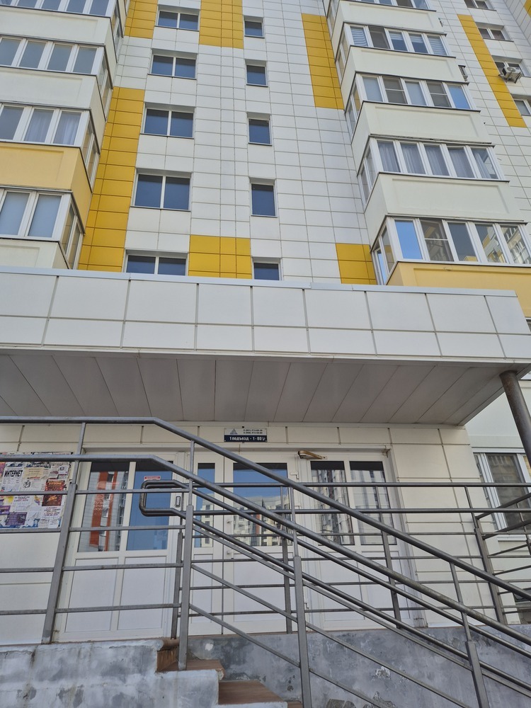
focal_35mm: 23
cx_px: 266
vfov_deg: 73.9
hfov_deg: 58.9
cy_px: 354
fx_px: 470
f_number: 1.8
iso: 25
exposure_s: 1/882
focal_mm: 5.4
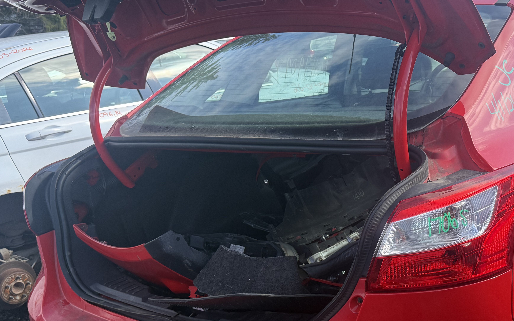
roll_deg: +3.2
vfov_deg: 30.5
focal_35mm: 42
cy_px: 185
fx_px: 588
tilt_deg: -15.7
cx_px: 366
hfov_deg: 46.0
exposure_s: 1/1812
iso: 100
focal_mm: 6.76
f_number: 1.78
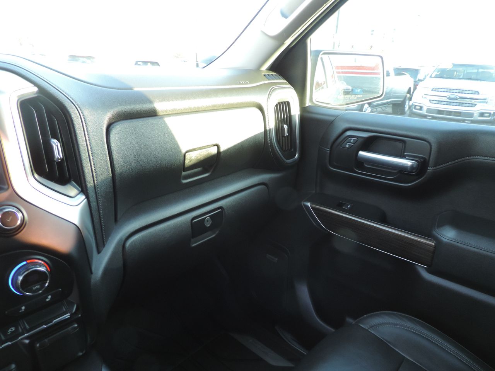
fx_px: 343
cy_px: 186
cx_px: 248
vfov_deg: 56.8
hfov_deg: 71.6
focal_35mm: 24
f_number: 3
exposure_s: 1/30
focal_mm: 4.3
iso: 280
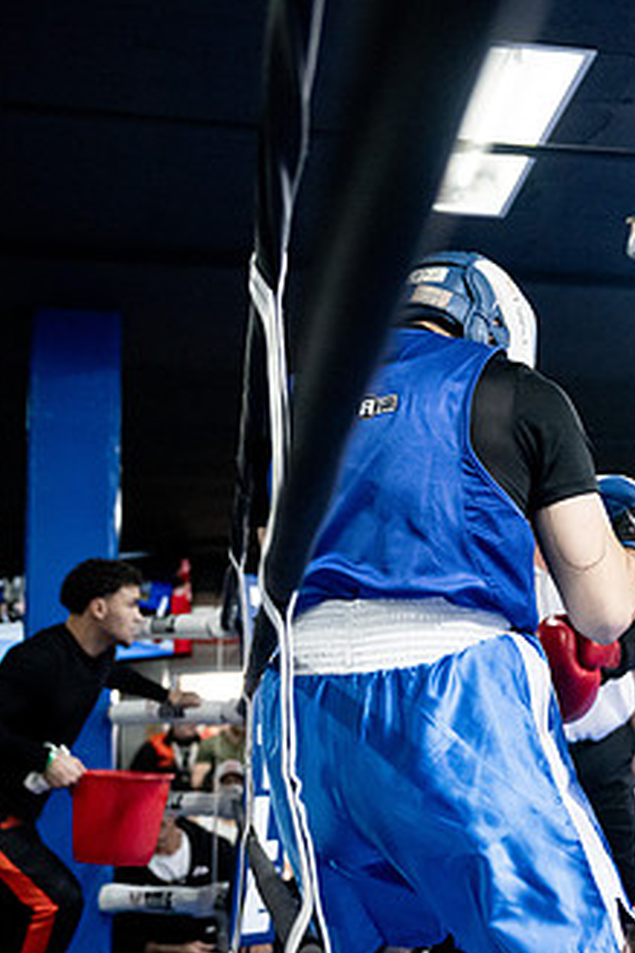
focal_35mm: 60
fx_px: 1589
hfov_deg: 21.7
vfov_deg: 33.4
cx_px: 658
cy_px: 491
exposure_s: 1/1000
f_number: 2.8
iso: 10000
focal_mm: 34
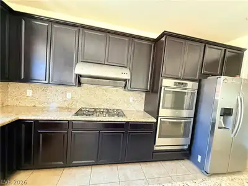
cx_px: 124
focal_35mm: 14
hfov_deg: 102.1
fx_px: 100
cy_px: 93
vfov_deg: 85.7
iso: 640
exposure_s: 1/60
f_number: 2.2
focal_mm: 2.22
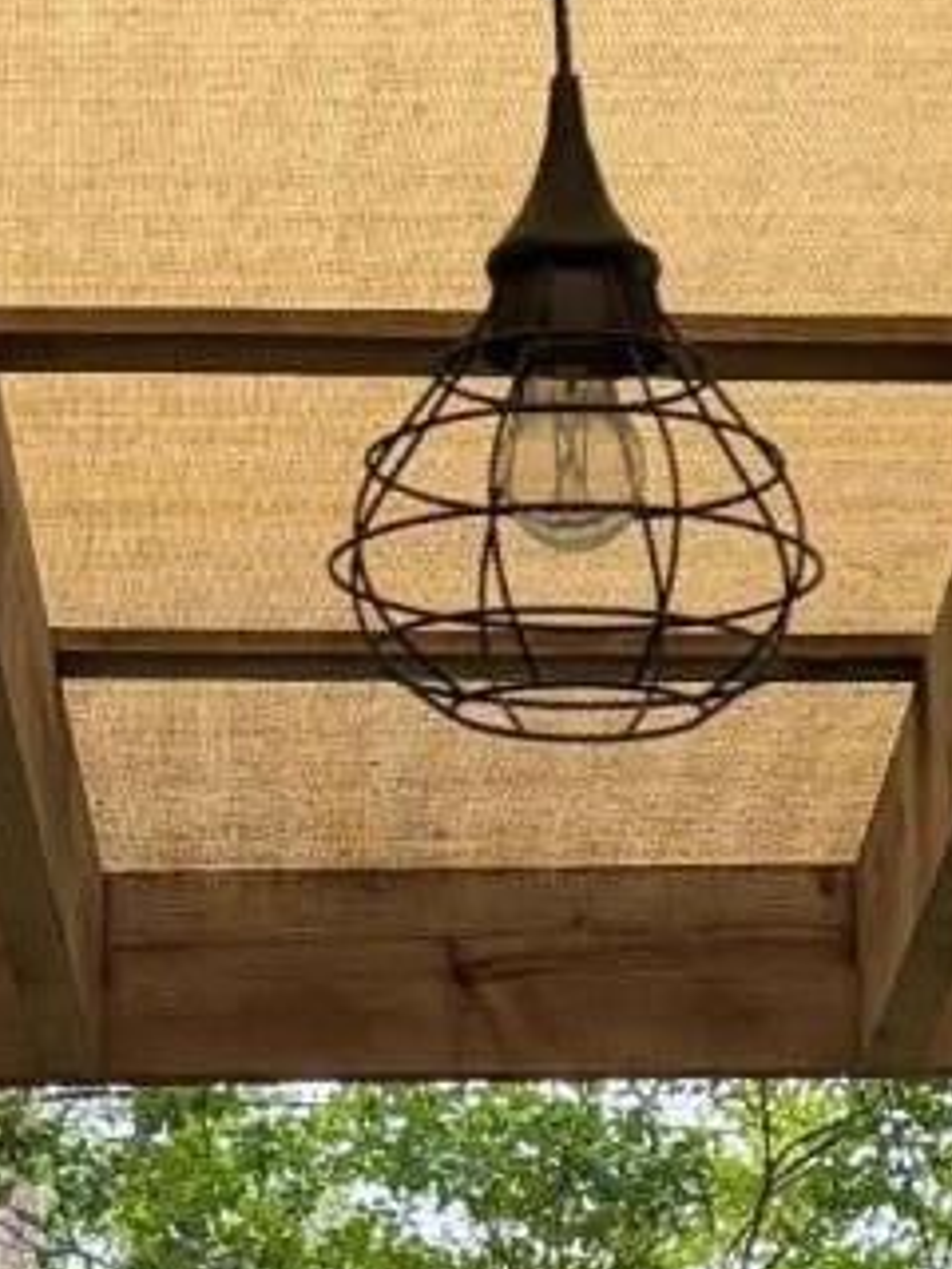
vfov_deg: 10.7
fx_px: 5500
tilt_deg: -13.0
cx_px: 865
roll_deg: +0.4
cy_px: 3331
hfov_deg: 9.8
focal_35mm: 150
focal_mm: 6.76
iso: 100
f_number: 1.78
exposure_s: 1/742
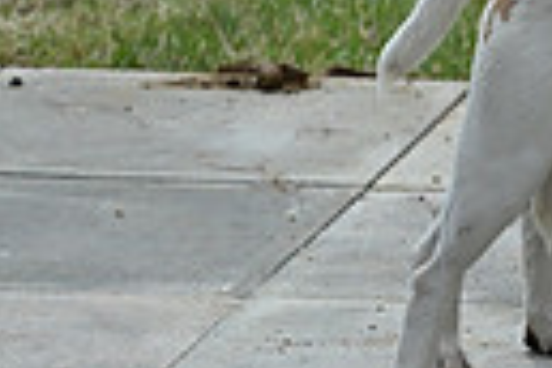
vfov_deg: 2.7
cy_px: 28
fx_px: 7727
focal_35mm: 504
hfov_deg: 4.0
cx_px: 1125
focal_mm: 112
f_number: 7.1
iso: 560
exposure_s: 1/1250
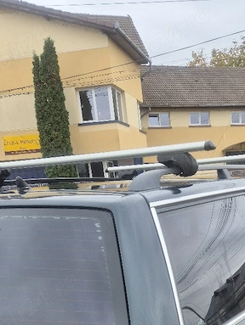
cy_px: 333
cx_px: 189
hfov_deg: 29.7
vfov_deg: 35.4
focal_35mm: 48
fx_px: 452
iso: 25
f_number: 1.8
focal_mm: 5.4
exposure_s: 1/357
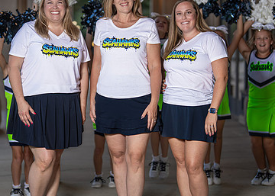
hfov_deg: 20.0
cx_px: 116
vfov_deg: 14.3
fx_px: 781
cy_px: 83
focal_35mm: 100
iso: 100
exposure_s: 1/400
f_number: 1.2
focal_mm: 50
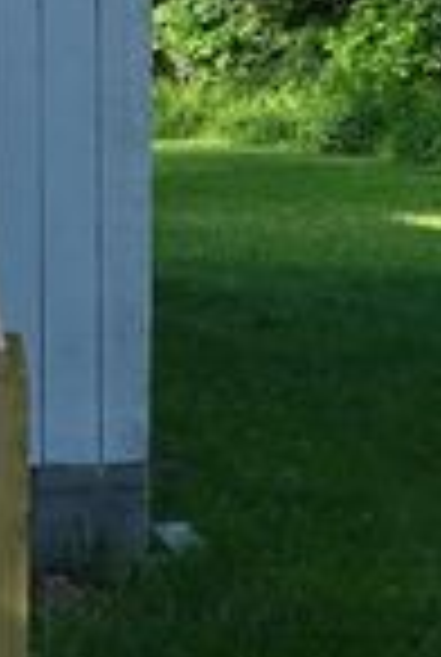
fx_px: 2249
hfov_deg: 10.6
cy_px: 76
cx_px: -333
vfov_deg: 16.4
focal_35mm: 123
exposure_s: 1/250
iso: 200
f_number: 5.6
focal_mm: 24
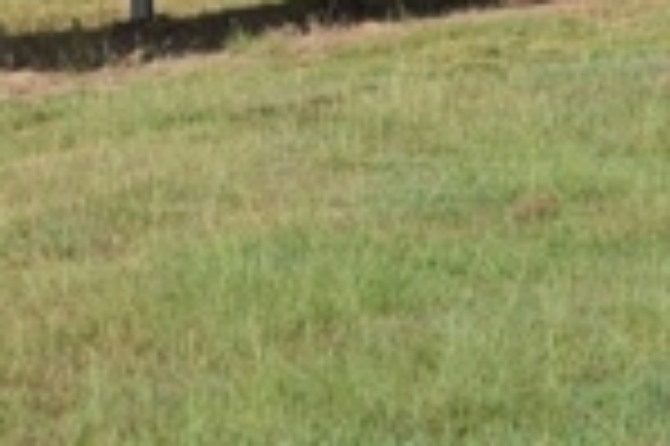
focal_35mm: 154
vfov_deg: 8.7
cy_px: -149
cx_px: 580
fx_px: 2863
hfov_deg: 13.3
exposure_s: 1/1250
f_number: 5
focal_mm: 51
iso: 250
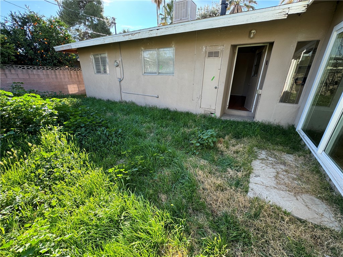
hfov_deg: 102.1
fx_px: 139
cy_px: 128
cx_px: 172
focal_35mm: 14
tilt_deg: -20.8
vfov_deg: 85.7
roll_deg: -2.2
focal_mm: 2.22
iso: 40
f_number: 2.2
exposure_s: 1/137
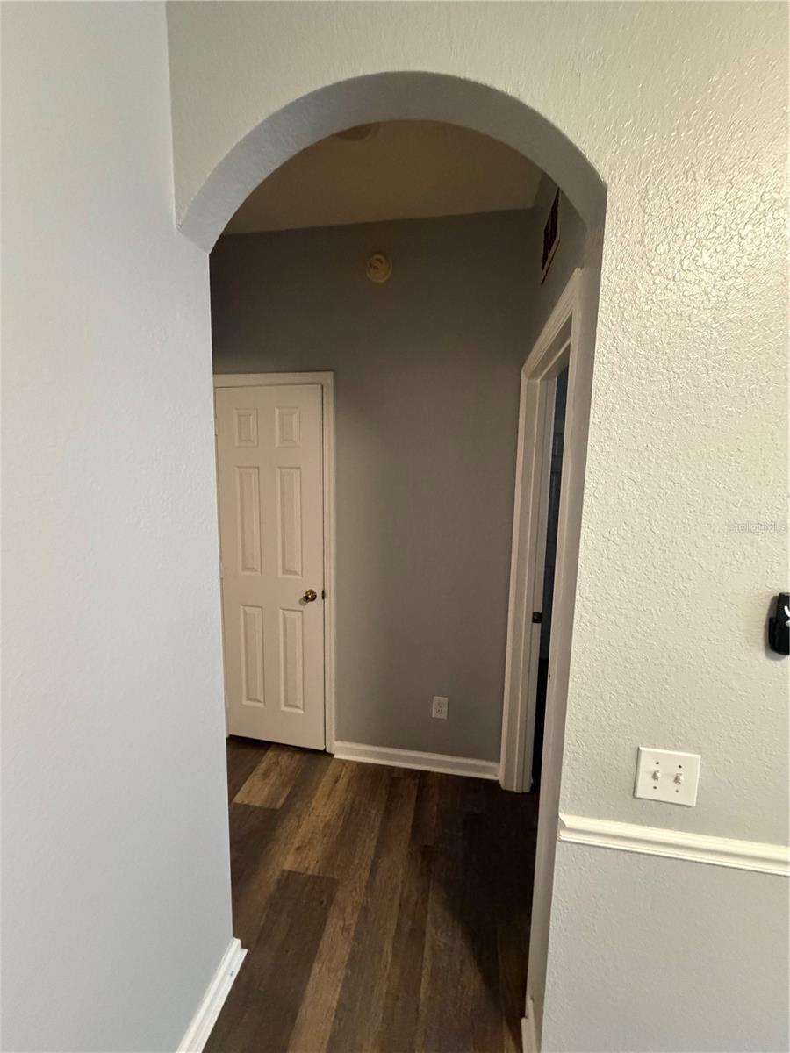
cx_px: 395
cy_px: 526
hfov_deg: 85.7
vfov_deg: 102.1
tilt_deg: -5.3
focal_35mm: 14
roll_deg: -1.3
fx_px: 426
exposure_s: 1/60
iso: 800
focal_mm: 2.22
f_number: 2.2
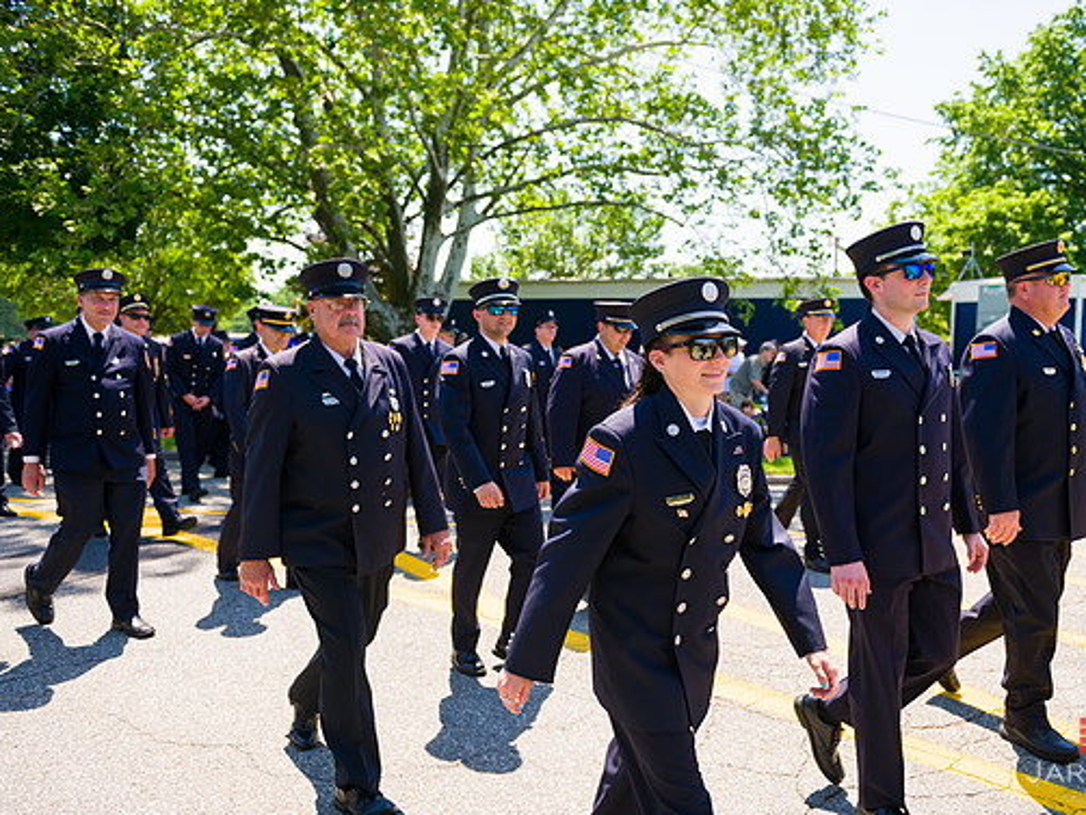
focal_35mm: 30
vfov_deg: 46.8
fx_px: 942
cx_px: 606
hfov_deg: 59.8
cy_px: 412
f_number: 5
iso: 200
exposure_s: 1/1250
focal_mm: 27
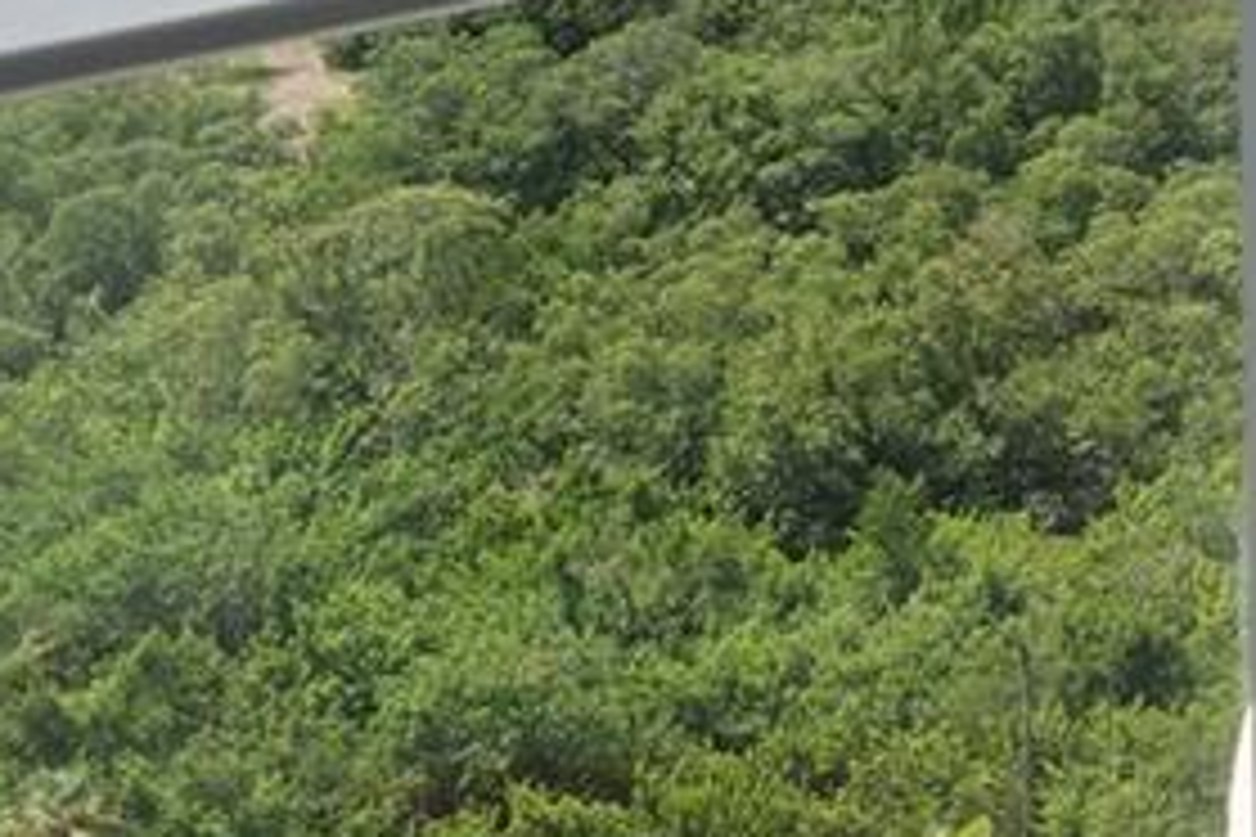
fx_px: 6210
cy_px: -1071
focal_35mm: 178
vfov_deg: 7.3
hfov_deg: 9.7
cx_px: 3367
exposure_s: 1/200
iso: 100
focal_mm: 31
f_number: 10
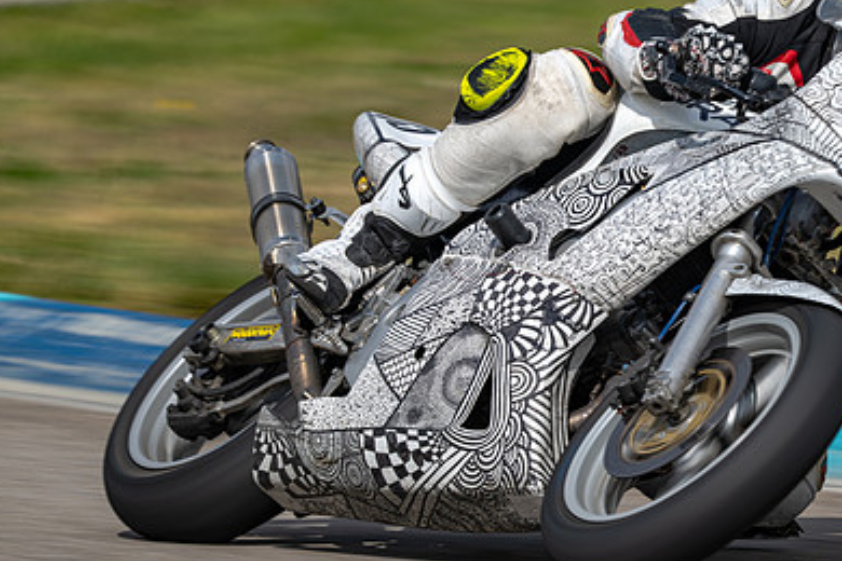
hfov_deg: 2.8
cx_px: 611
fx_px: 17377
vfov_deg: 1.9
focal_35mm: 743
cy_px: 301
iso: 80
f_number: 16
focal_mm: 500
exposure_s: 1/160
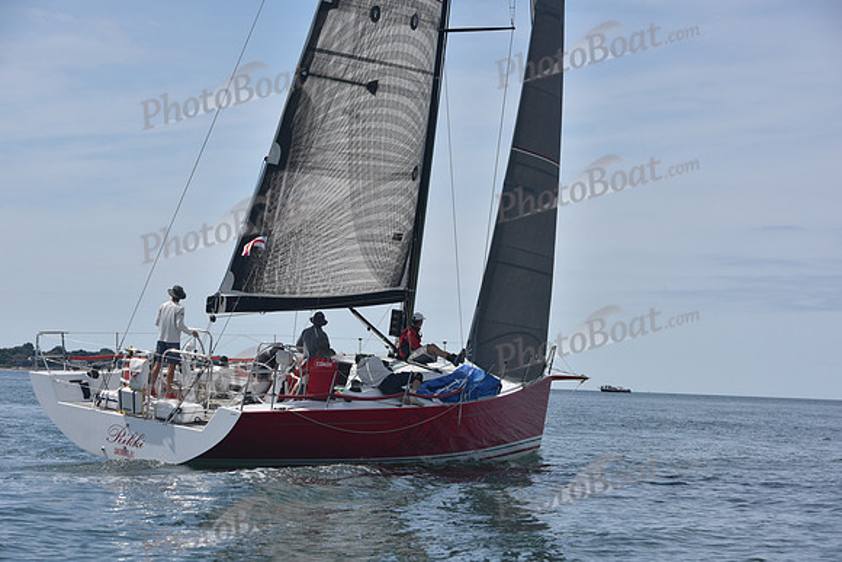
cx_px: 421
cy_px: 281
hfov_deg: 21.5
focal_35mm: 95
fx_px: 2222
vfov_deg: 14.4
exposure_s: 1/800
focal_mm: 95
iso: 250
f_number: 7.1
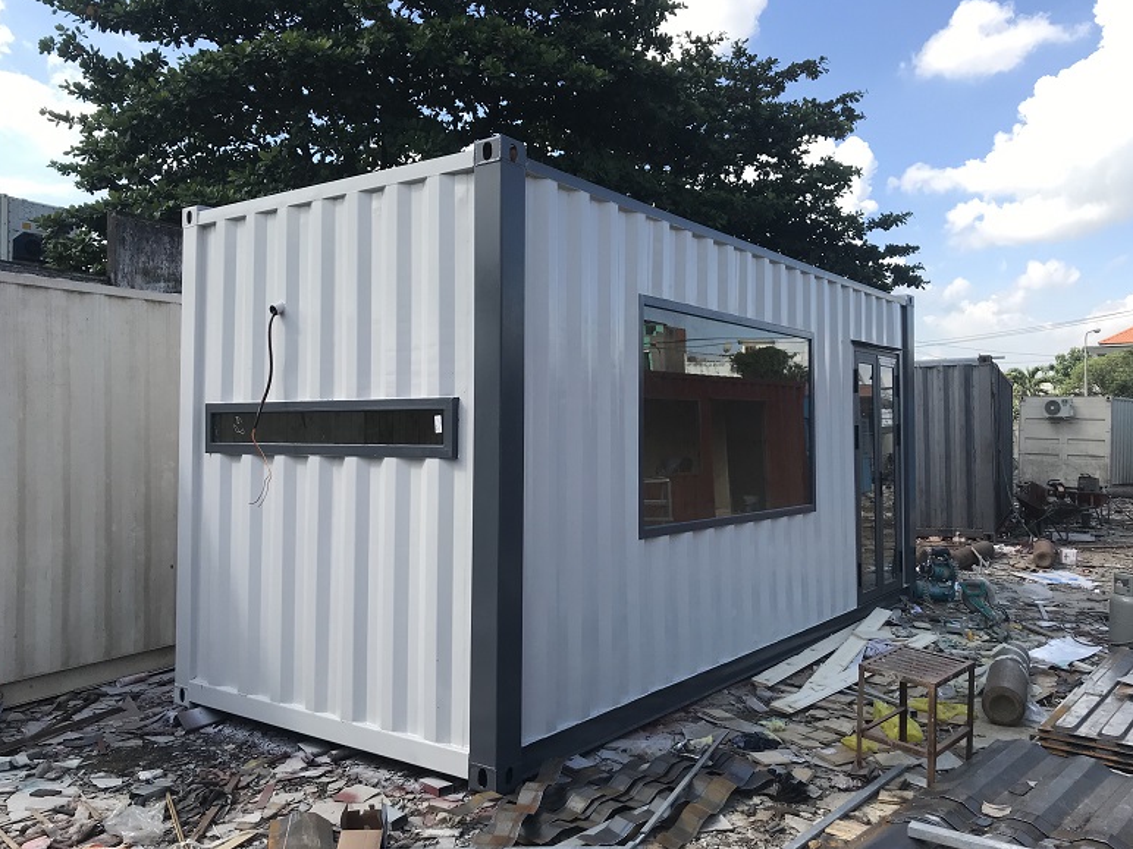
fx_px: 949
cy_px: 422
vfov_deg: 48.2
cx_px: 572
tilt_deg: +0.8
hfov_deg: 61.7
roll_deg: -0.2
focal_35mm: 29
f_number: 1.8
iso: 20
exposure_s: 1/1182
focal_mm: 3.99
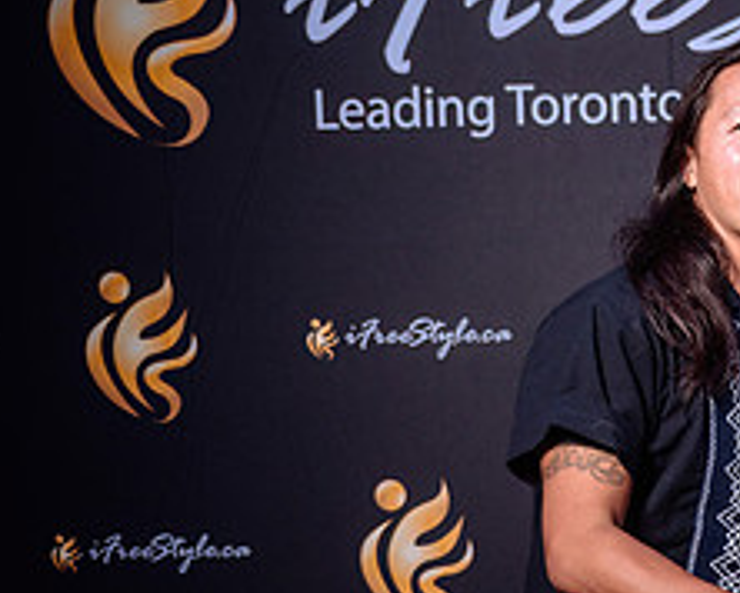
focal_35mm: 74
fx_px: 1622
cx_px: 758
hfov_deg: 24.4
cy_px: 425
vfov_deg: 20.6
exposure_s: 1/125
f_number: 2.8
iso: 800
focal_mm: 28
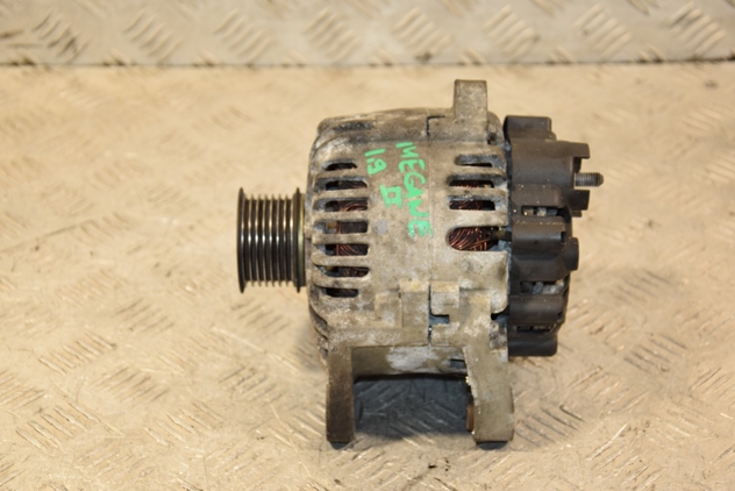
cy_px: 246
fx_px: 1797
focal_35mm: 88
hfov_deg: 23.1
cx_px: 368
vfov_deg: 15.5
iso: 800
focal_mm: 58
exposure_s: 1/125
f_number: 5
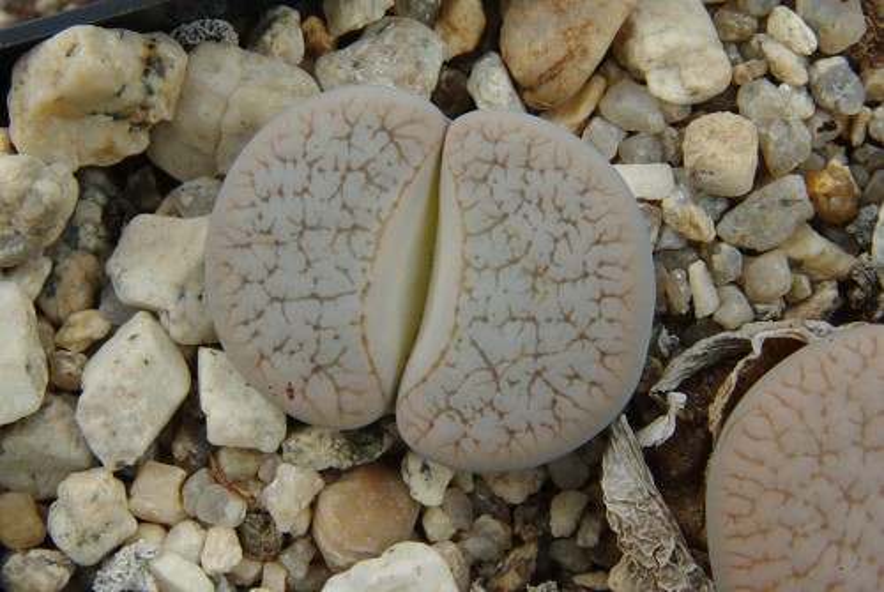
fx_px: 2582
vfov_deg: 13.1
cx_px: 442
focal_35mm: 105
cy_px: 296
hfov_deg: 19.4
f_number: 38
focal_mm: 70
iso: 100
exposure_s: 1
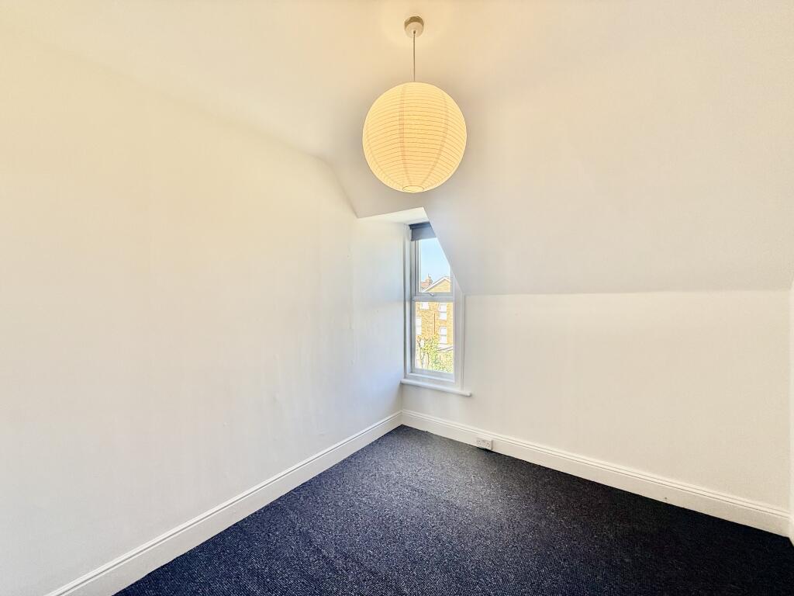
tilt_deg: +0.5
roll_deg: +0.0
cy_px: 298
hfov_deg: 102.1
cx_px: 397
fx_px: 321
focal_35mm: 14
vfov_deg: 85.7
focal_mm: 2.22
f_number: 2.2
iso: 64
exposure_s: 1/114
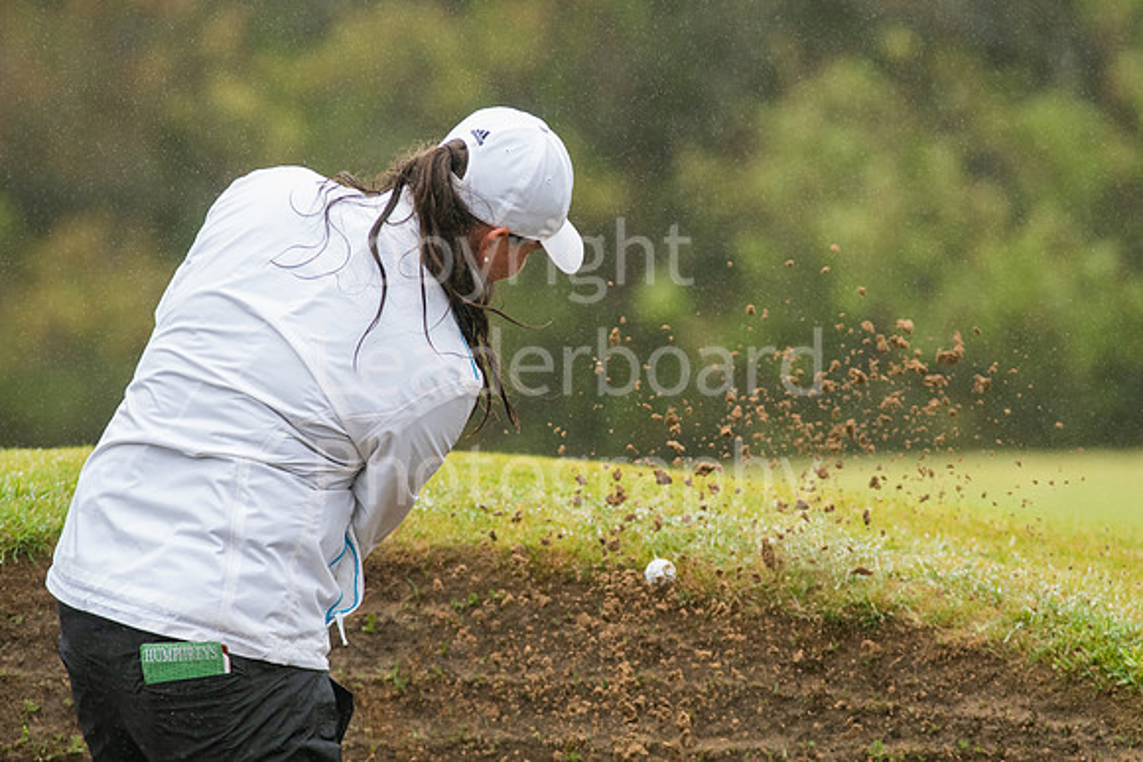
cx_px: 572
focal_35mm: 450
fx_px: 14290
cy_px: 381
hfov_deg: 4.6
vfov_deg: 3.1
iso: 1250
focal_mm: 300
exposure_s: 1/2000
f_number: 5
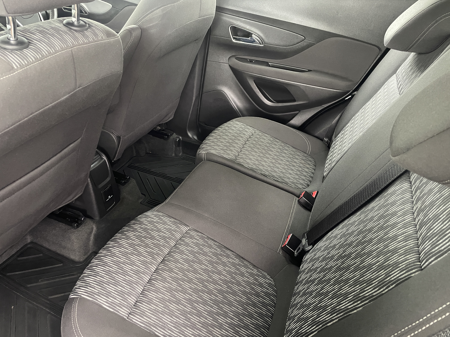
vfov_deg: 53.1
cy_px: 168
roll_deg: -5.1
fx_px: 338
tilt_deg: -36.8
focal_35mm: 26
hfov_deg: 67.3
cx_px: 225
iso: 640
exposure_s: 1/30
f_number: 1.6
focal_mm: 4.2
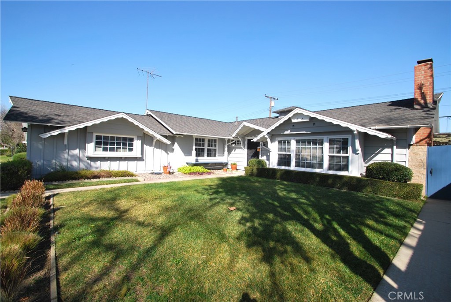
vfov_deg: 77.5
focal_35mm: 15
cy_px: 151
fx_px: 188
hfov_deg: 100.3
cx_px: 226
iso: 100
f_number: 8
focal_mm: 10
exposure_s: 1/250
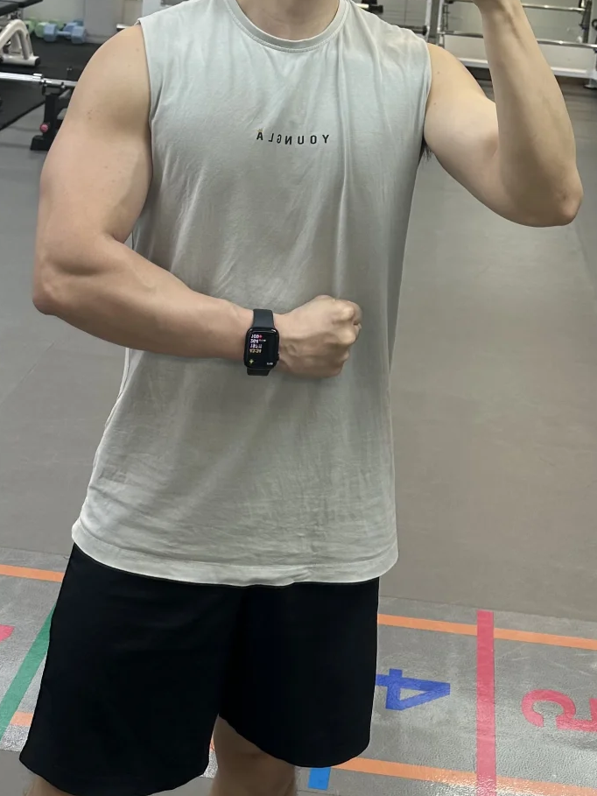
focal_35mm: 38
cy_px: 222
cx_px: 323
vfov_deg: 47.5
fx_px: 874
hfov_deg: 37.7
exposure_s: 1/113
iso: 125
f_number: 1.78
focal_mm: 6.86
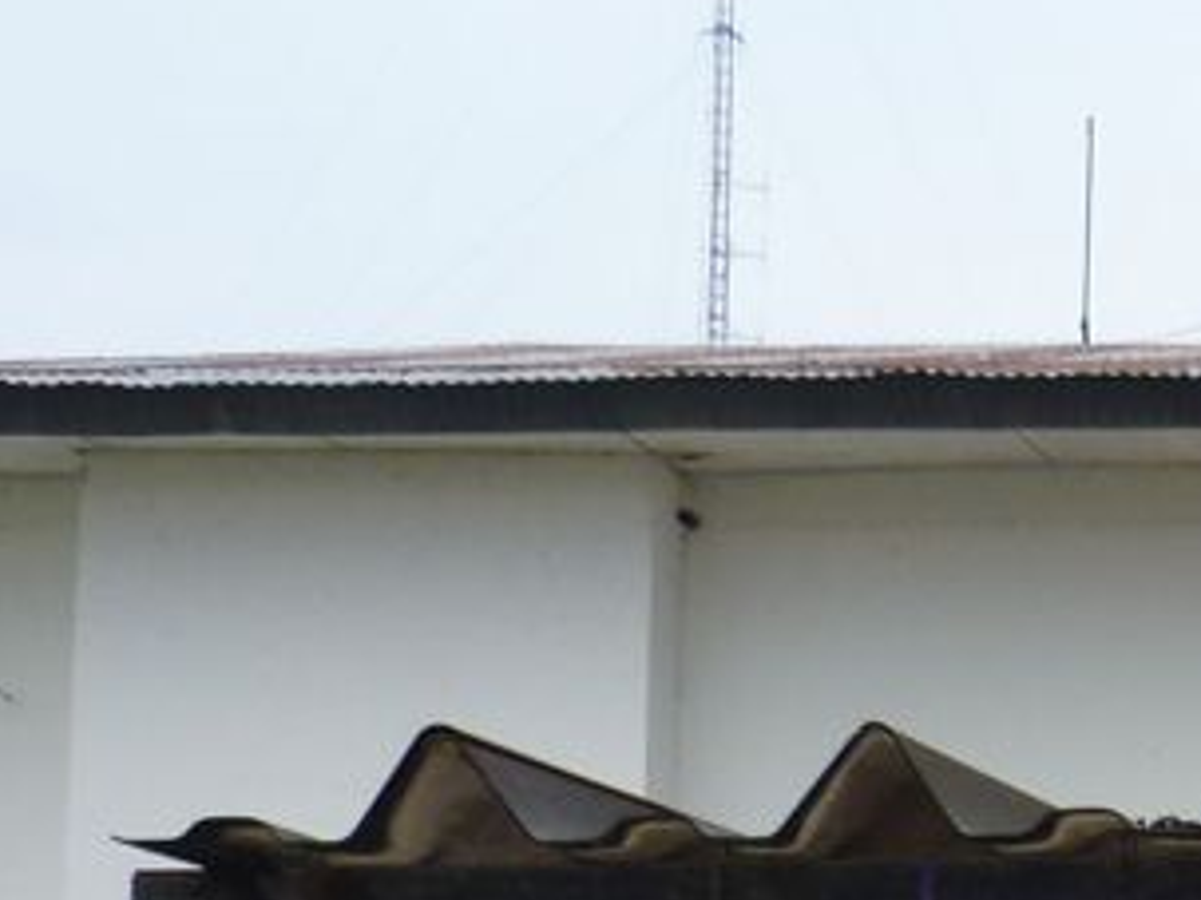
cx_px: 1978
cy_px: 1086
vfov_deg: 11.9
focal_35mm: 122
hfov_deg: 14.6
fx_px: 4231
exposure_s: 1/125
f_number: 2.8
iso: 100
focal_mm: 5.5
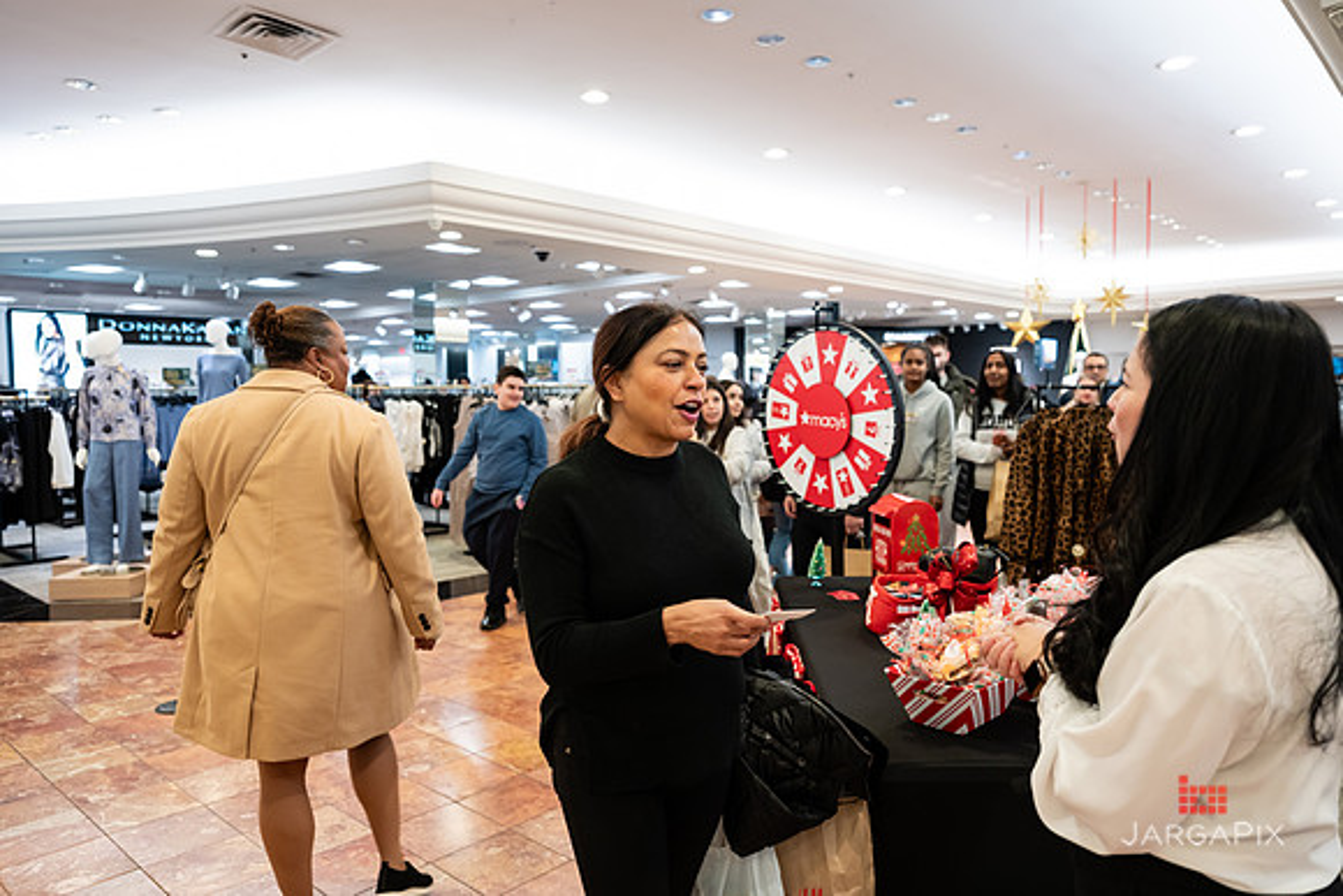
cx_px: 672
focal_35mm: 25
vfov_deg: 51.7
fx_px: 926
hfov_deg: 71.9
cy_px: 448
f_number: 3.2
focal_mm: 24
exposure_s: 1/125
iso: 1000
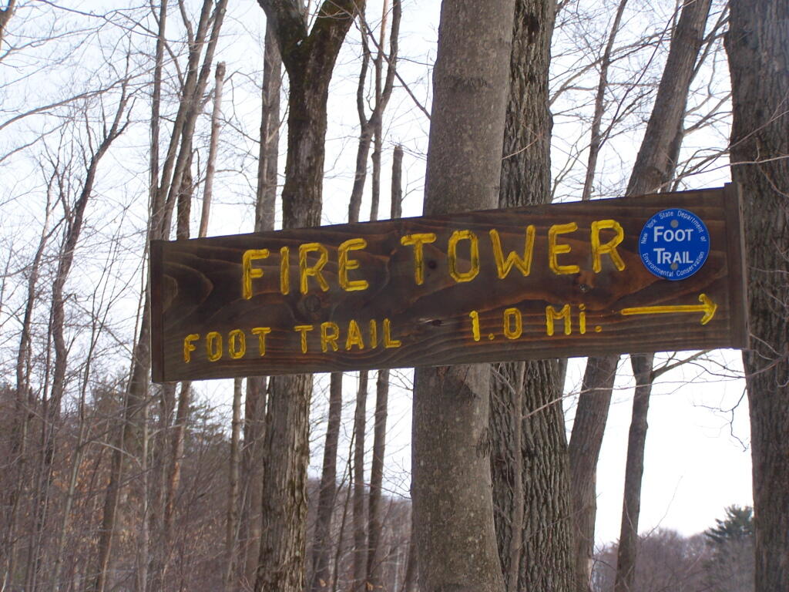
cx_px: 394
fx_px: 1709
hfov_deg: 26.0
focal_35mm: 75
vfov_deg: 19.6
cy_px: 296
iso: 80
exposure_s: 1/200
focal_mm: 12.4
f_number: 3.2
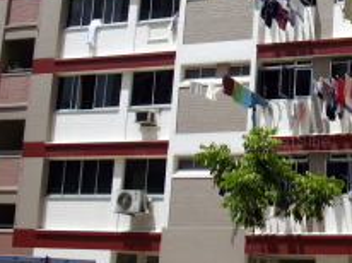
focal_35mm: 99
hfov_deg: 19.3
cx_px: 359
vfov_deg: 14.6
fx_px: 1006
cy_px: -27
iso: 80
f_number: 5.6
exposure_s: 1/500
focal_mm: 6.2
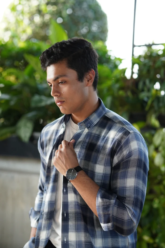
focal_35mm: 84
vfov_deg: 24.2
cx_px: 82
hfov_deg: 16.3
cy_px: 124
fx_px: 577
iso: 100
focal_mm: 56
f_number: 1.8
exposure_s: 1/160
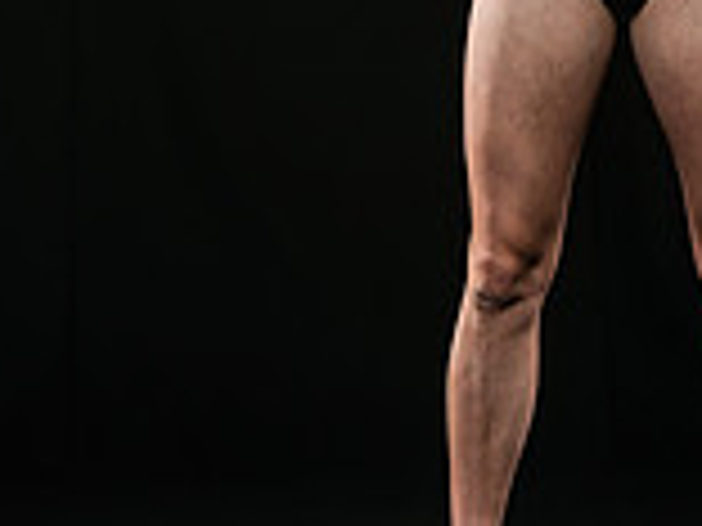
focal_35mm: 239
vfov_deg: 6.2
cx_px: 608
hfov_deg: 8.3
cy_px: -148
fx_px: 4847
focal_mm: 86
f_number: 6.3
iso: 320
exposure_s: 1/250
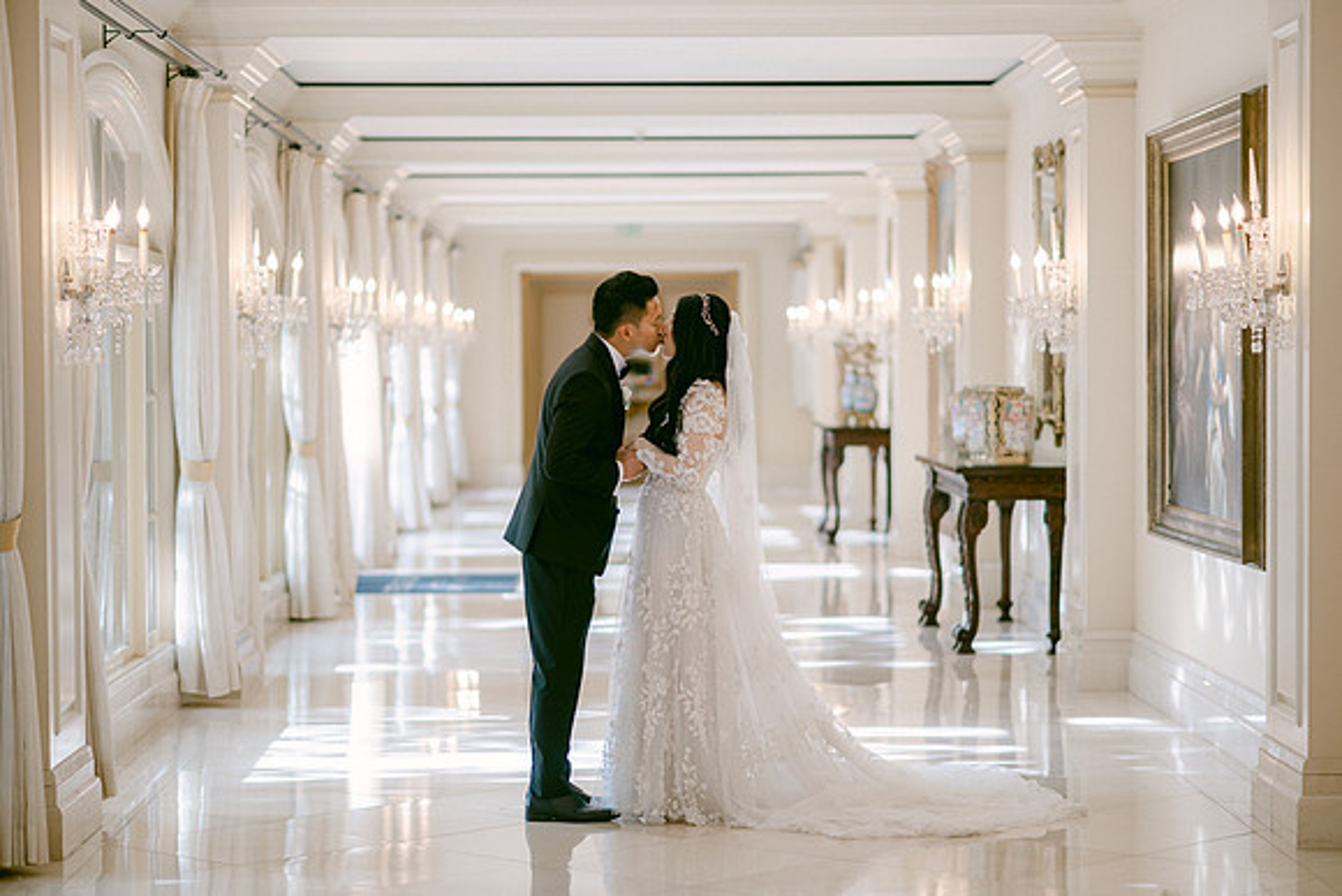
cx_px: 671
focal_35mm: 86
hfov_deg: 23.7
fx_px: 3194
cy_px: 448
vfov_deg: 16.0
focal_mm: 85
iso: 100
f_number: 1.8
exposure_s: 1/200
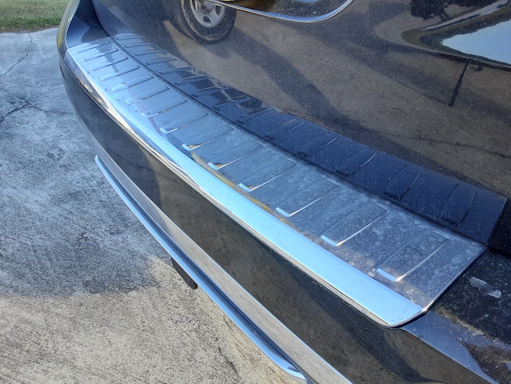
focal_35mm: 27
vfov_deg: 51.4
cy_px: 192
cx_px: 256
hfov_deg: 65.3
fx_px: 399
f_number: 1.9
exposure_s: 1/164
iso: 40
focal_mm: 2.91
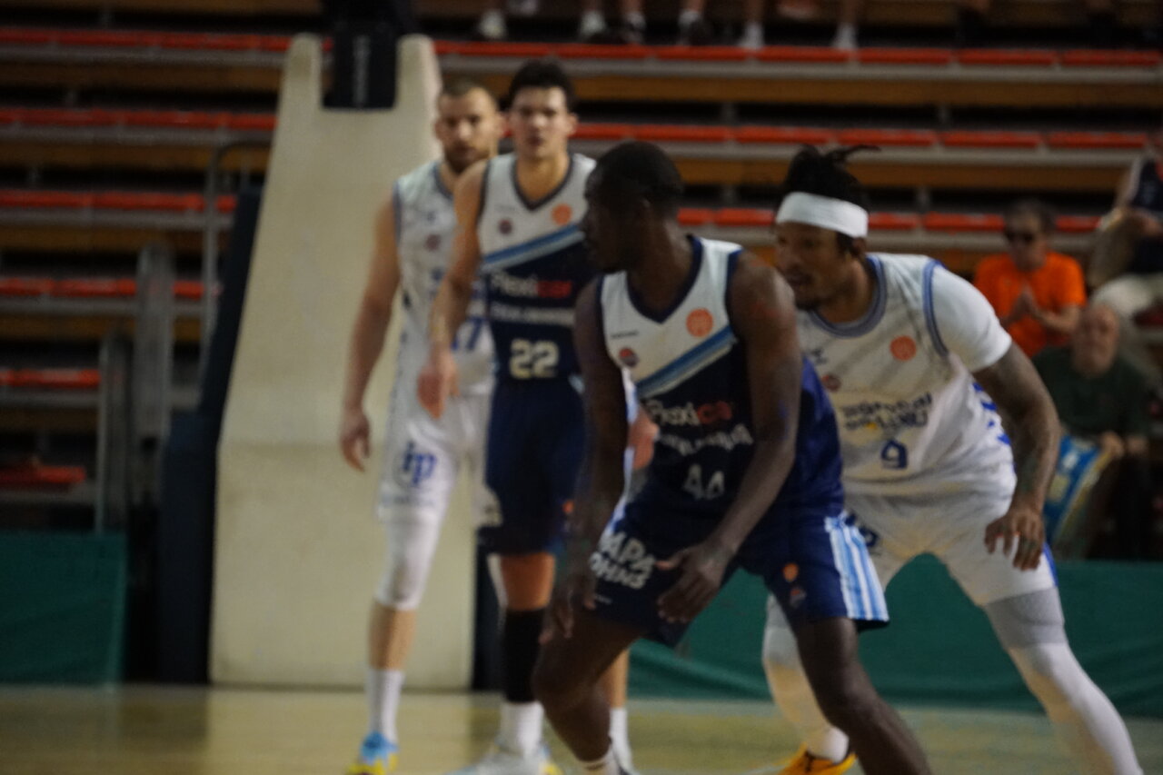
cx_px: 582
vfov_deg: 5.2
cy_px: 388
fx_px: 8527
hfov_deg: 7.8
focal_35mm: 264
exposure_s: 1/1000
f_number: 6.3
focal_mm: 176
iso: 6400
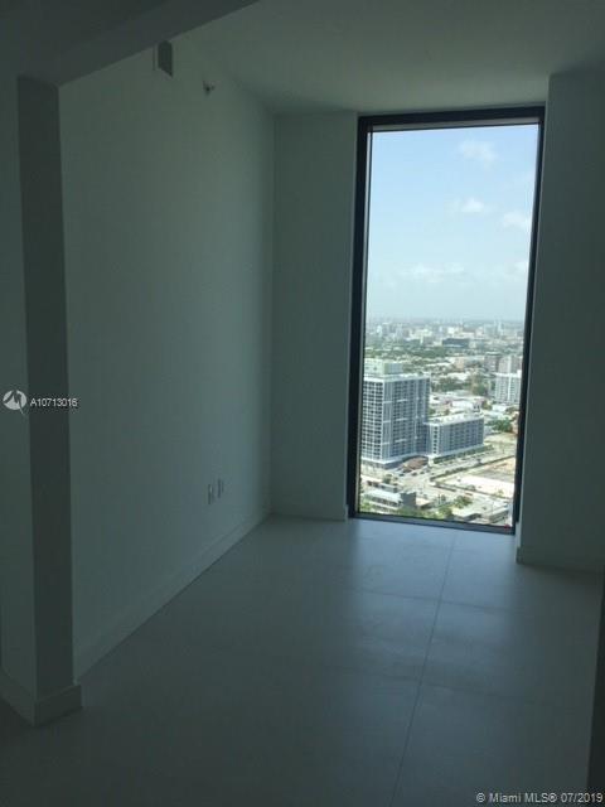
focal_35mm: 29
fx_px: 676
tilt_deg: -5.5
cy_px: 404
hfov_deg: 48.2
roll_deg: -0.5
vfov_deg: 61.7
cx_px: 302
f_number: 2.2
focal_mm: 4.15
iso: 32
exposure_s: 1/1199
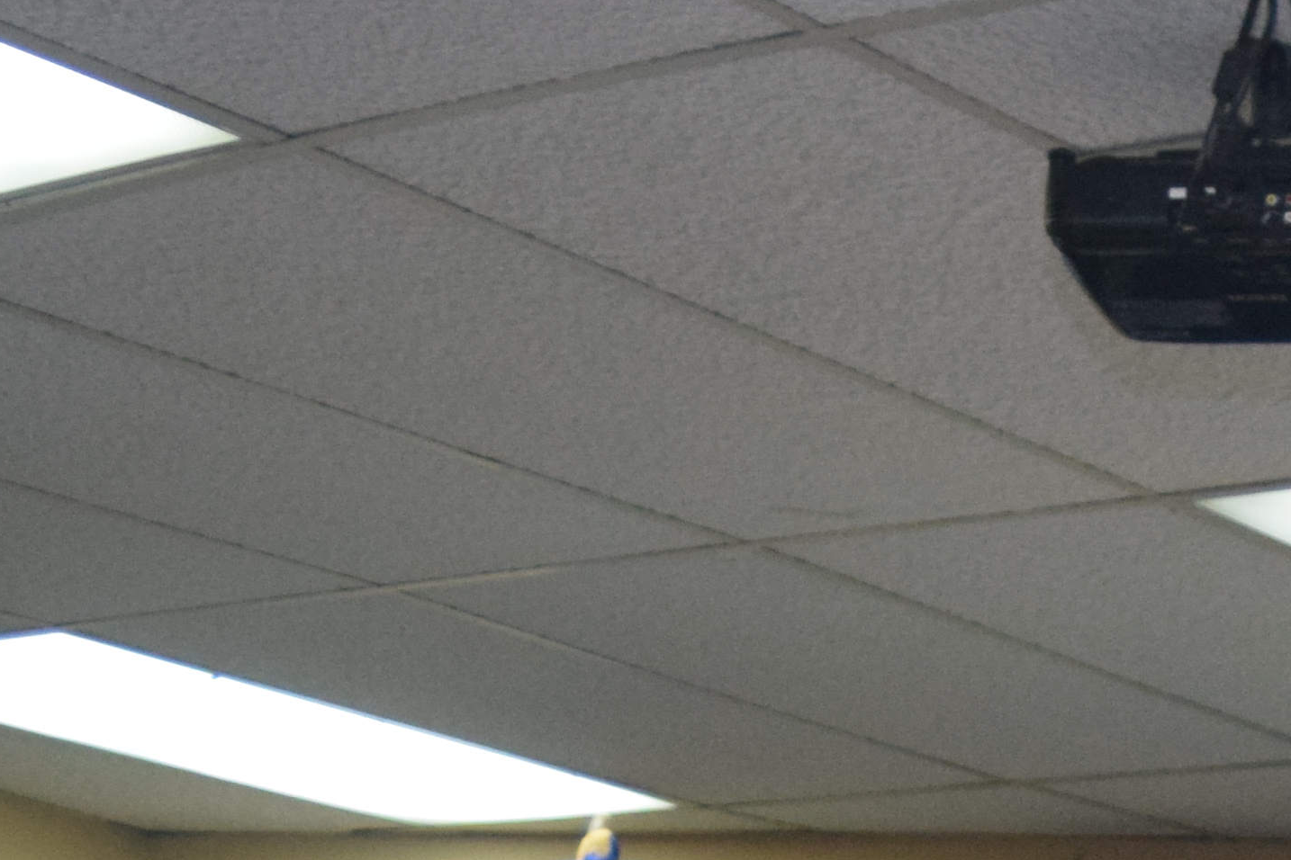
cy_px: 1639
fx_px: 4052
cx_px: 1896
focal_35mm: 113
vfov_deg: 11.1
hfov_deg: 16.6
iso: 1800
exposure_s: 1/200
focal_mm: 18
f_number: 4
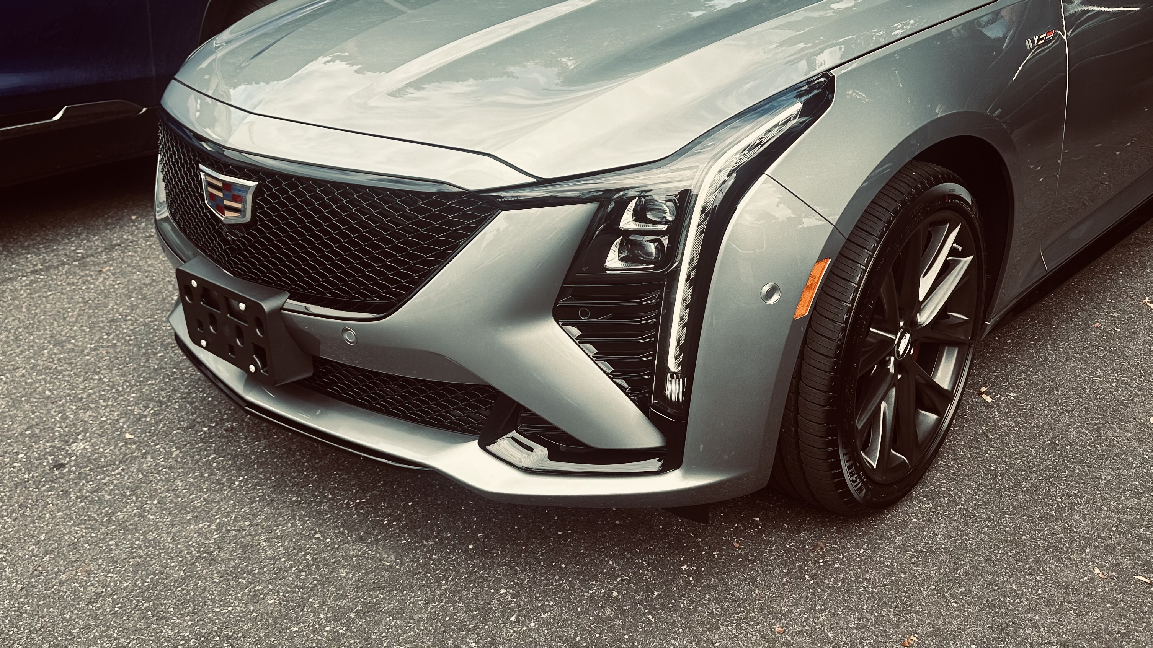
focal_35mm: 35
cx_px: 577
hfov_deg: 56.6
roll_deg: -0.5
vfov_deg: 33.5
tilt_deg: -16.0
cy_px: 239
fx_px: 1070
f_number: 1.78
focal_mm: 6.86
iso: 80
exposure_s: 1/1050
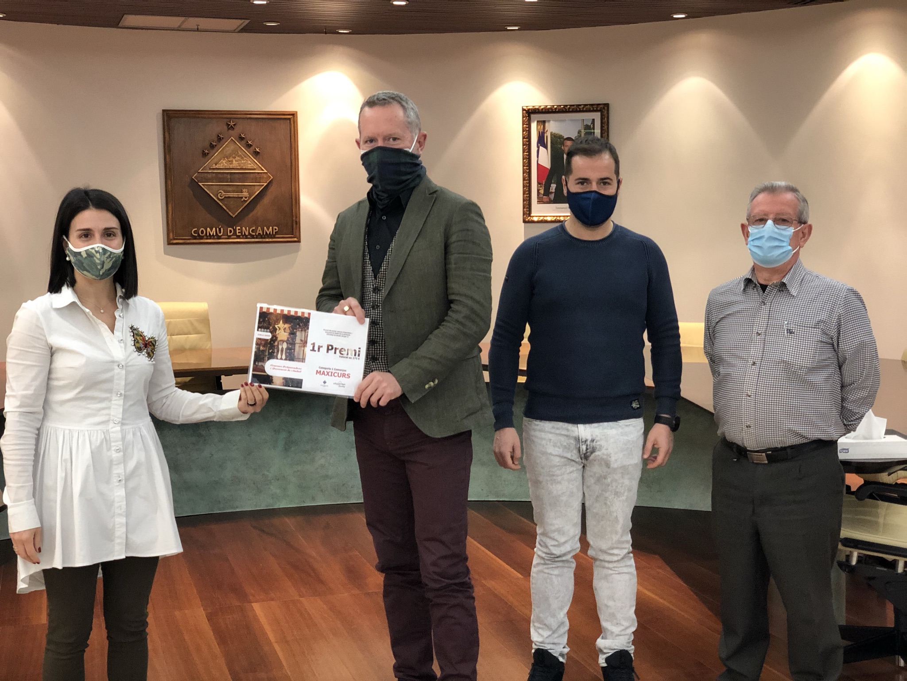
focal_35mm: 52
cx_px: 454
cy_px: 340
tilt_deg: -3.4
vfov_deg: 28.0
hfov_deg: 36.8
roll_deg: +1.5
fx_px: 1362
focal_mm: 6
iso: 160
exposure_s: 1/25
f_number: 2.4
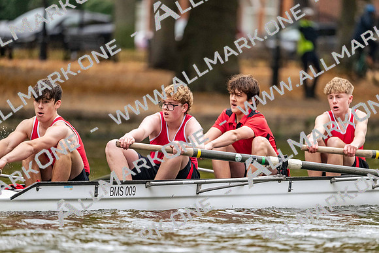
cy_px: 126
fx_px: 4212
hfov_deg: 5.2
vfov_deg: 3.4
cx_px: 190
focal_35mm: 400
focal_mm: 400
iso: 5000
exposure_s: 1/2000
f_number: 4.5
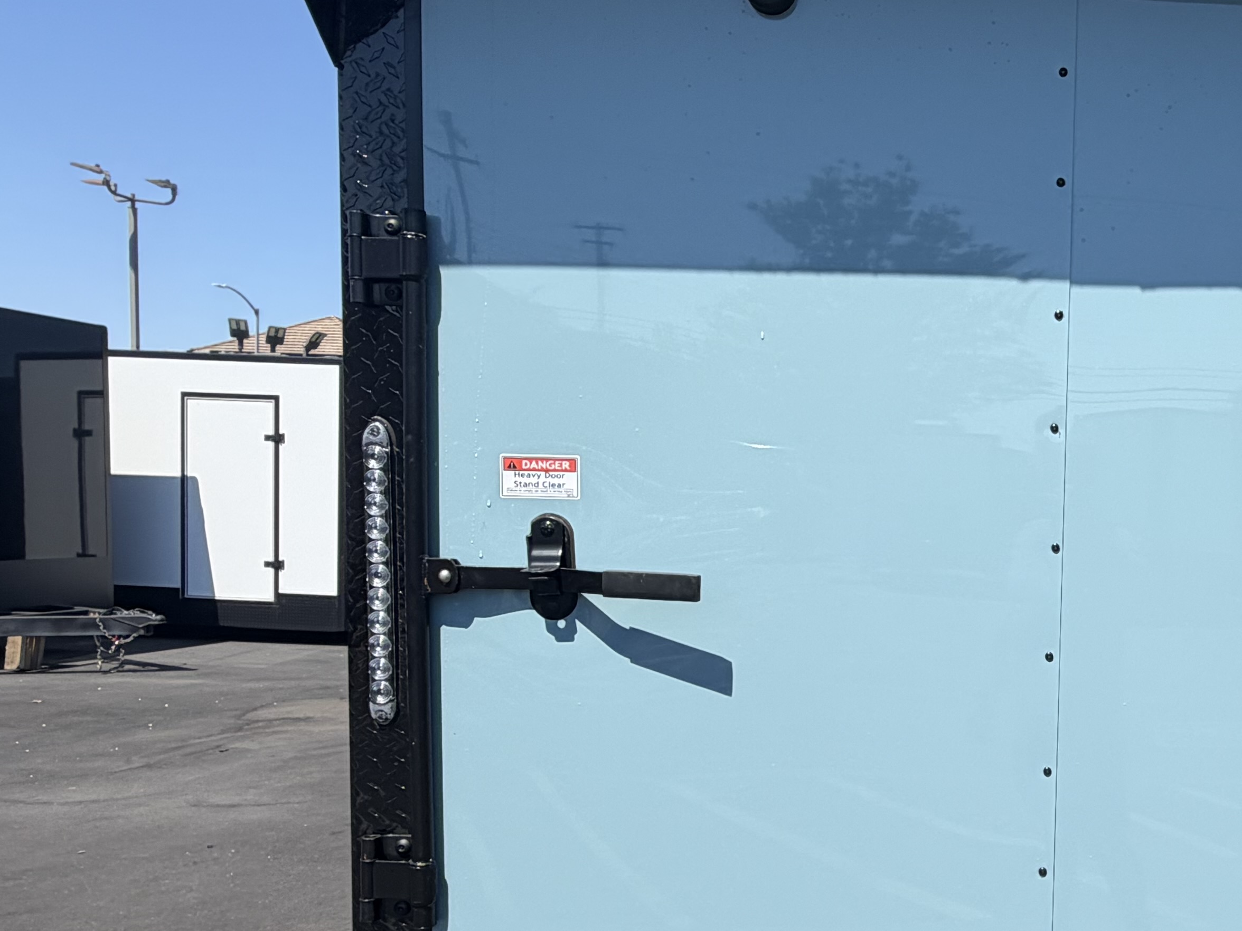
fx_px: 1220
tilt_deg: -2.4
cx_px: 1098
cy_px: 588
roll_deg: -2.3
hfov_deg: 48.7
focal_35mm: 34
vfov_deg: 41.5
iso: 20
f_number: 2.2
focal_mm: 2.22
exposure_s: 1/841
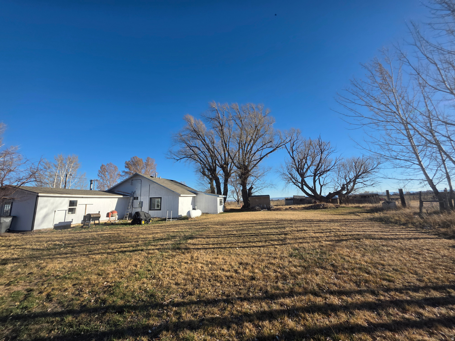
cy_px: 170
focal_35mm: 13
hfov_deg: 106.2
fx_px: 171
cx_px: 228
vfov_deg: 89.9
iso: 40
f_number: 1.9
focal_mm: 2.2
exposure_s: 1/1668
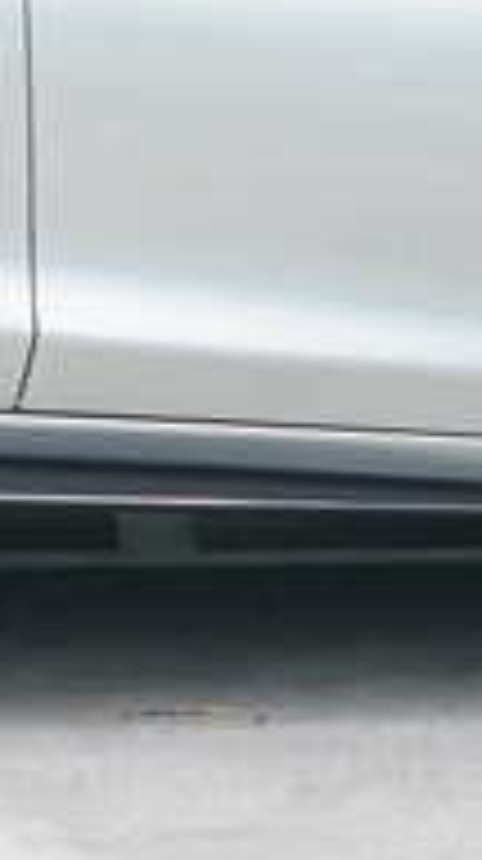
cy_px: -214
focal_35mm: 225
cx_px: 212
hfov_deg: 5.4
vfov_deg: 9.4
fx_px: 5128
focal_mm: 40
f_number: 6.3
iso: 100
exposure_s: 1/100
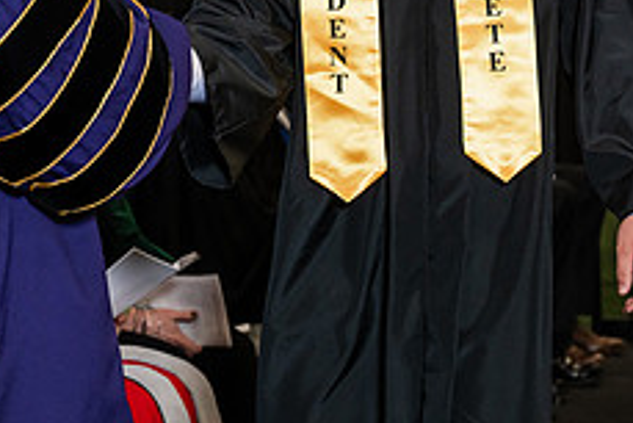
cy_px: -37
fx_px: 3114
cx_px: 163
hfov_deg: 11.6
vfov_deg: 7.7
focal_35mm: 177
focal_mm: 70
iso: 1250
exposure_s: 1/200
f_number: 4.5
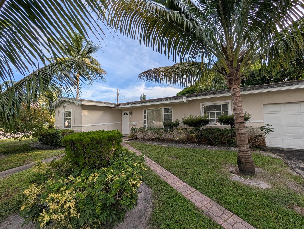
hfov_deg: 110.5
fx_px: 106
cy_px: 114
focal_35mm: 12
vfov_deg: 94.6
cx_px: 152
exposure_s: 1/2439
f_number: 1.7
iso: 73
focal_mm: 2.02
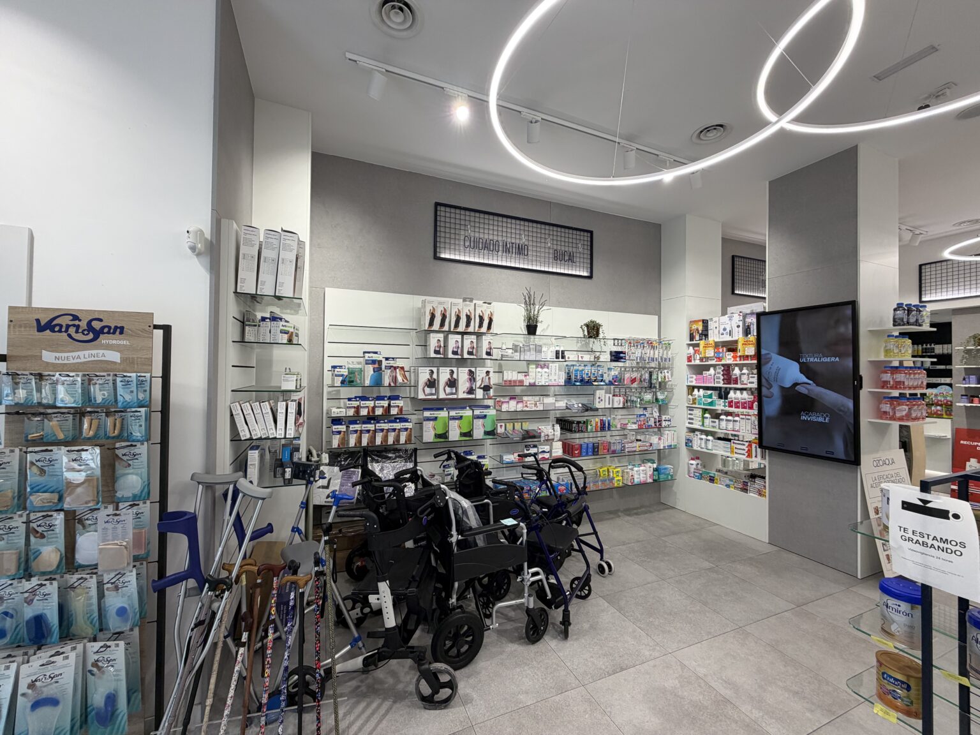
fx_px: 396
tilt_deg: +0.2
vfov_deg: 85.7
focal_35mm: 14
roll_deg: +0.6
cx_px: 490
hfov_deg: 102.1
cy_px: 368
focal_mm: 2.22
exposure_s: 1/100
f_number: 2.2
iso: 64
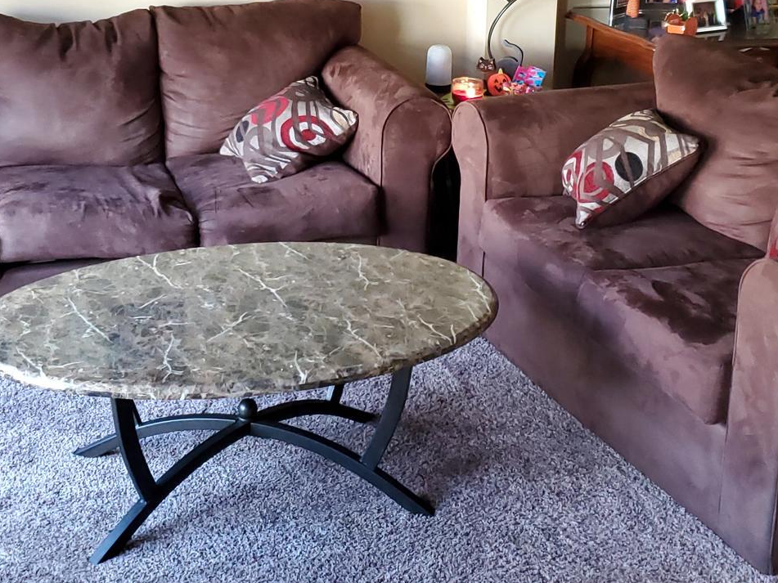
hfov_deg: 34.4
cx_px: 403
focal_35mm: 56
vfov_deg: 25.4
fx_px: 1258
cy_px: 70
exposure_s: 1/40
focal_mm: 4.3
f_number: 1.5
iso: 320
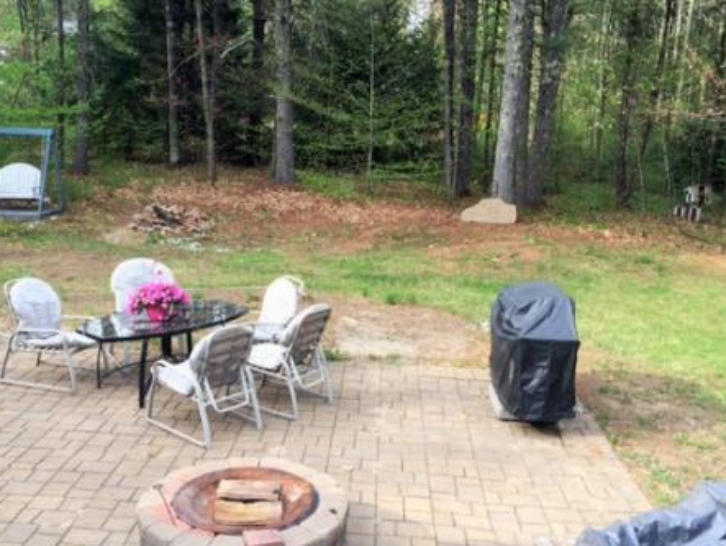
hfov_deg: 48.9
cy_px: 279
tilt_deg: -12.8
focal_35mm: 38
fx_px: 798
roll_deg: +0.2
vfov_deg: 37.8
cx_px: 324
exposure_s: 1/345
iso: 32
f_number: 2.2
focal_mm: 4.15
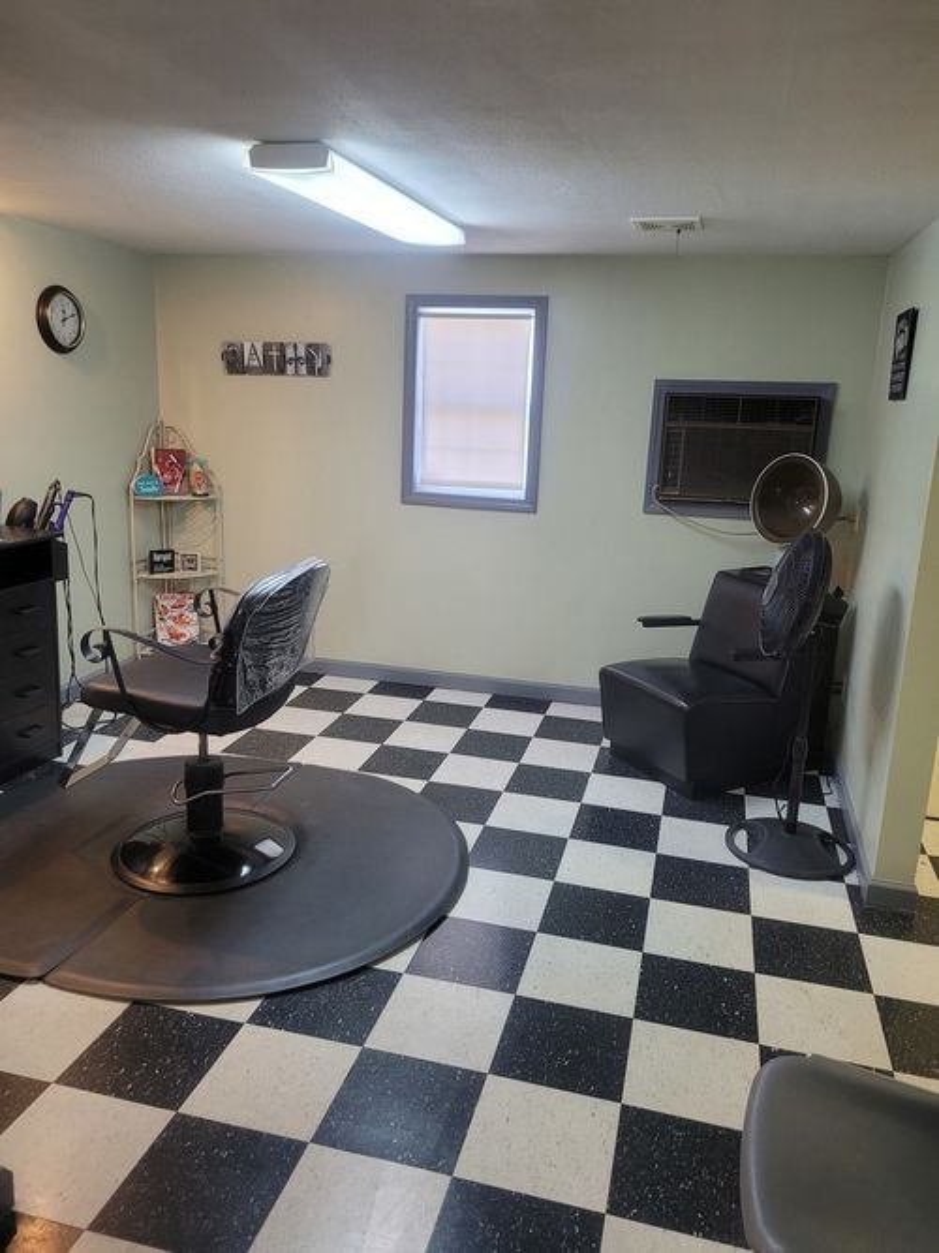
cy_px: 626
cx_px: 470
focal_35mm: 26
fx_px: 941
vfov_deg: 67.3
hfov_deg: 53.0
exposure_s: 1/60
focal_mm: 5.4
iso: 200
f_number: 1.8
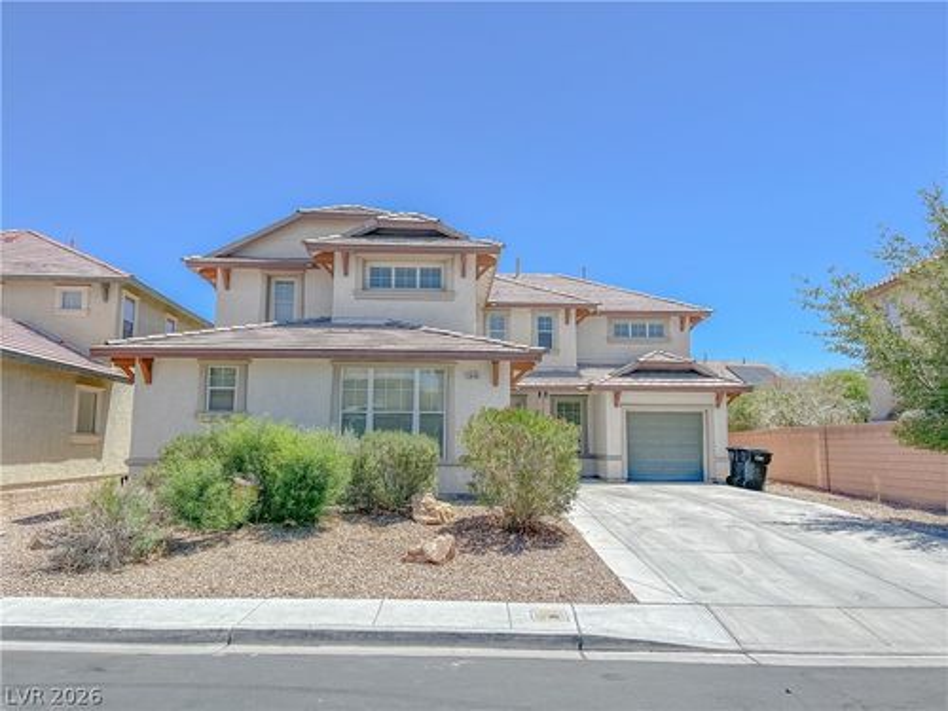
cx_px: 474
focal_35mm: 26
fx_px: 712
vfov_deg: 53.1
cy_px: 356
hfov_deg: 67.3
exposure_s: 1/4300
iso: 50
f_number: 1.6
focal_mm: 5.1
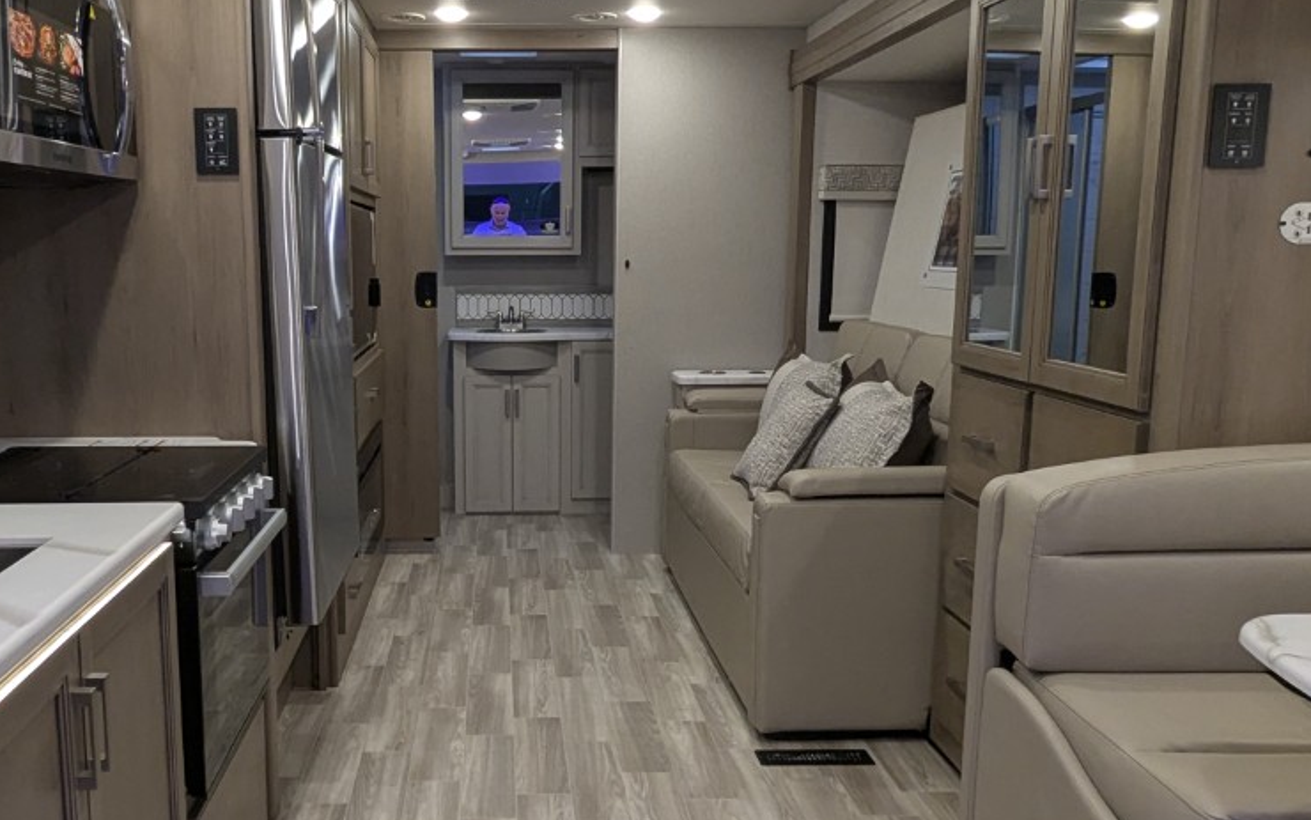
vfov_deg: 39.4
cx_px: 511
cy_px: 427
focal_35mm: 32
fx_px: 1144
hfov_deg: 59.0
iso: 210
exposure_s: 1/91.3
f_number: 2.2
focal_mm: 2.35
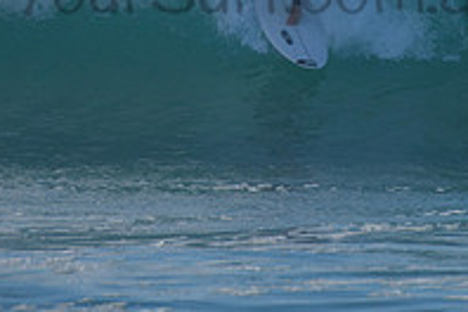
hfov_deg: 1.3
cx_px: 260
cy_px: -63
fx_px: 20525
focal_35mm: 1579
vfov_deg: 0.9
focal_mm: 500
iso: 280
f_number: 5.6
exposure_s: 1/2000
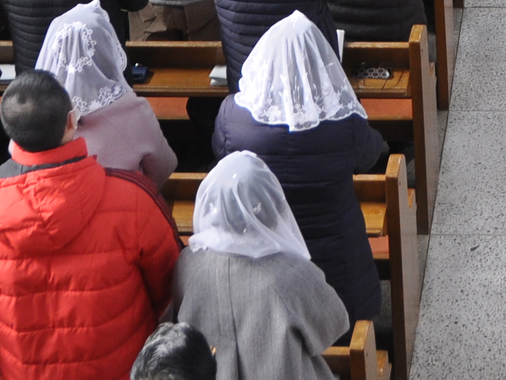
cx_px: 576
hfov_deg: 12.4
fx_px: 2280
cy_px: -350
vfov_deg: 9.0
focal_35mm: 156
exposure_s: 1/60
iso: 400
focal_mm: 22
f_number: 4
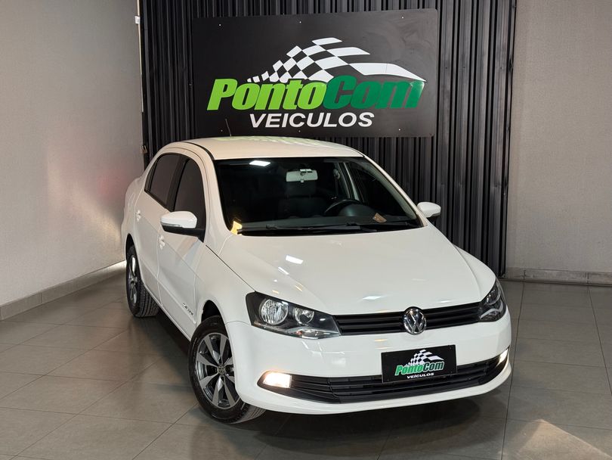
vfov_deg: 30.3
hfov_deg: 39.6
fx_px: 849
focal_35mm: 48
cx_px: 306
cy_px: 230
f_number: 1.78
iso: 125
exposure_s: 1/60
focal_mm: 6.76
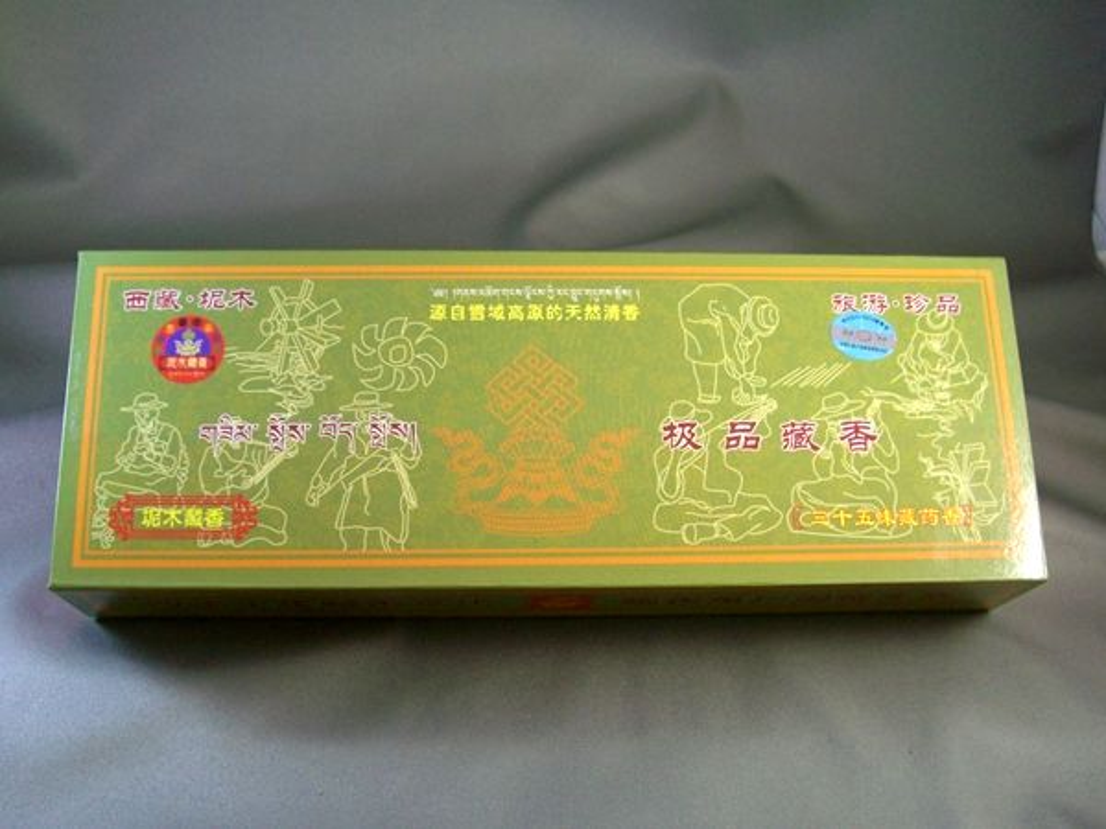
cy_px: 414
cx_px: 553
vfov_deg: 37.7
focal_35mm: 38
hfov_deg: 49.0
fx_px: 1214
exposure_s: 1/80
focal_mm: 7.9
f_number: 2.8
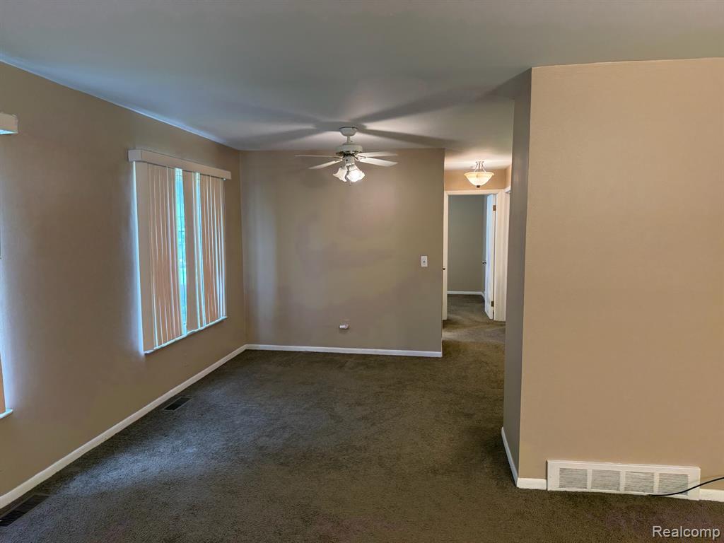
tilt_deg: -5.0
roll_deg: -0.3
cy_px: 272
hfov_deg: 71.6
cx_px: 362
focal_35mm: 24
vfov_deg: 56.8
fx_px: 502
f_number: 1.78
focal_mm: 6.76
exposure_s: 1/120
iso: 320
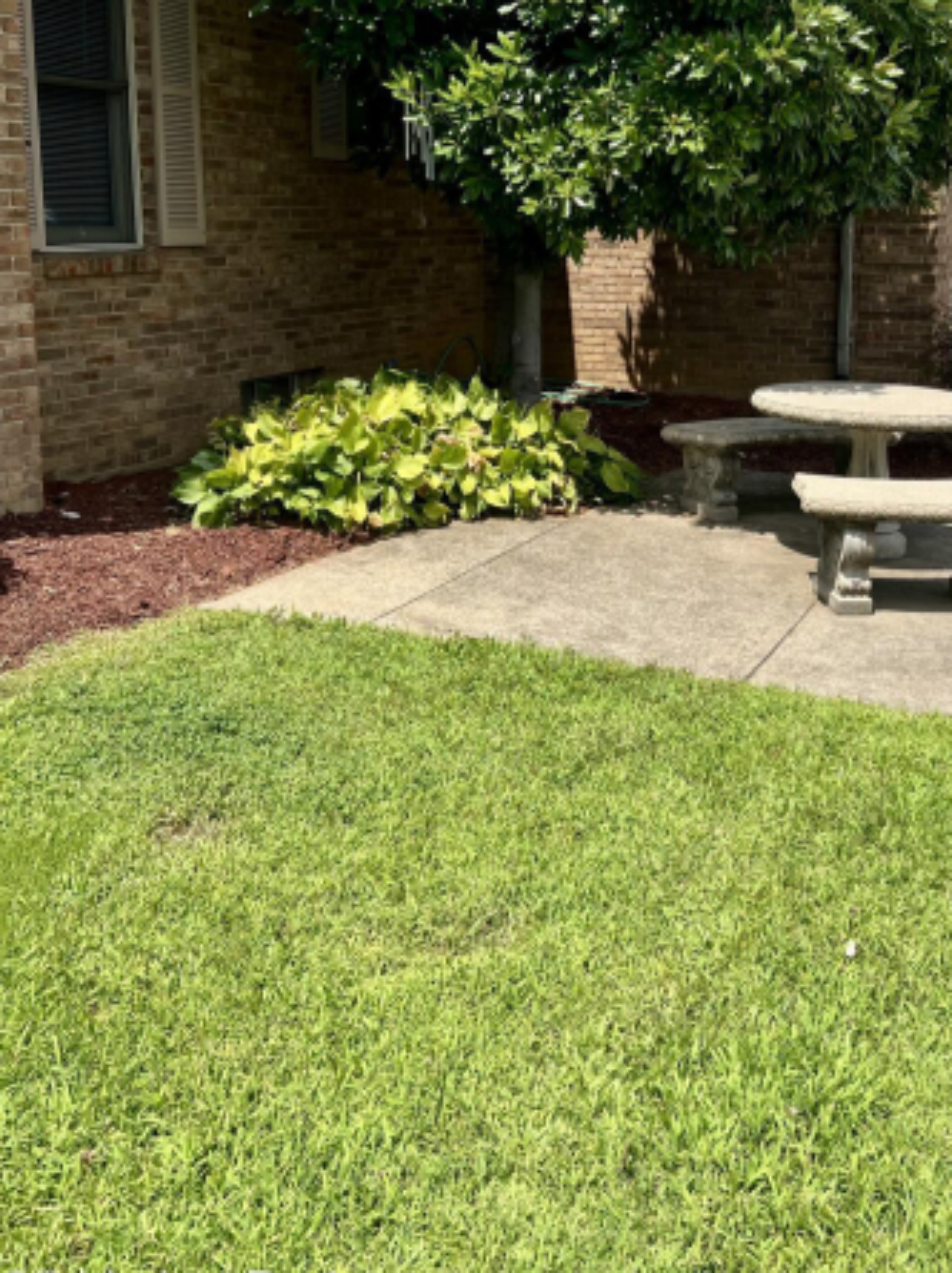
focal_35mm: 39
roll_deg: -1.3
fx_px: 1432
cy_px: 425
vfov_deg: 47.1
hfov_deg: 36.5
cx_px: 612
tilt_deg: -10.7
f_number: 1.5
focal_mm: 5.7
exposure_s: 1/3165
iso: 50
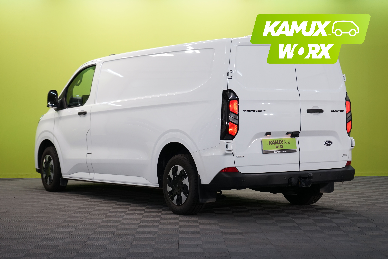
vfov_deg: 19.5
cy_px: 130
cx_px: 194
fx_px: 754
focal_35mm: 70
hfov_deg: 28.8
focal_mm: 70
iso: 640
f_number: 5.6
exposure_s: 1/60
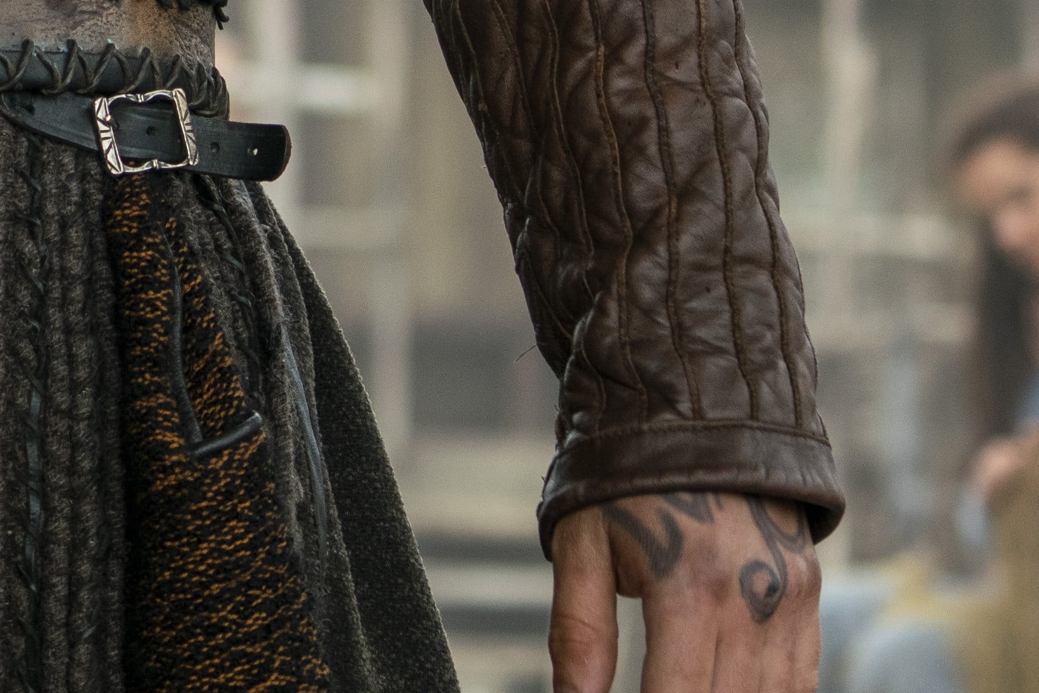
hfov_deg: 6.4
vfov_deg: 4.3
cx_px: -363
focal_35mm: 319
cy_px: -635
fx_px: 9208
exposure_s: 1/250
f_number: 4
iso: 640
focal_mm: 70
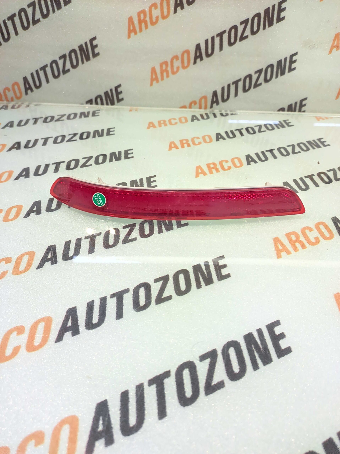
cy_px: 227
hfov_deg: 74.7
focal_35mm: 17
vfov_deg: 91.1
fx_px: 223
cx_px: 170
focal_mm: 4.74
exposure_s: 1/25
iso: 1585
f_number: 1.79
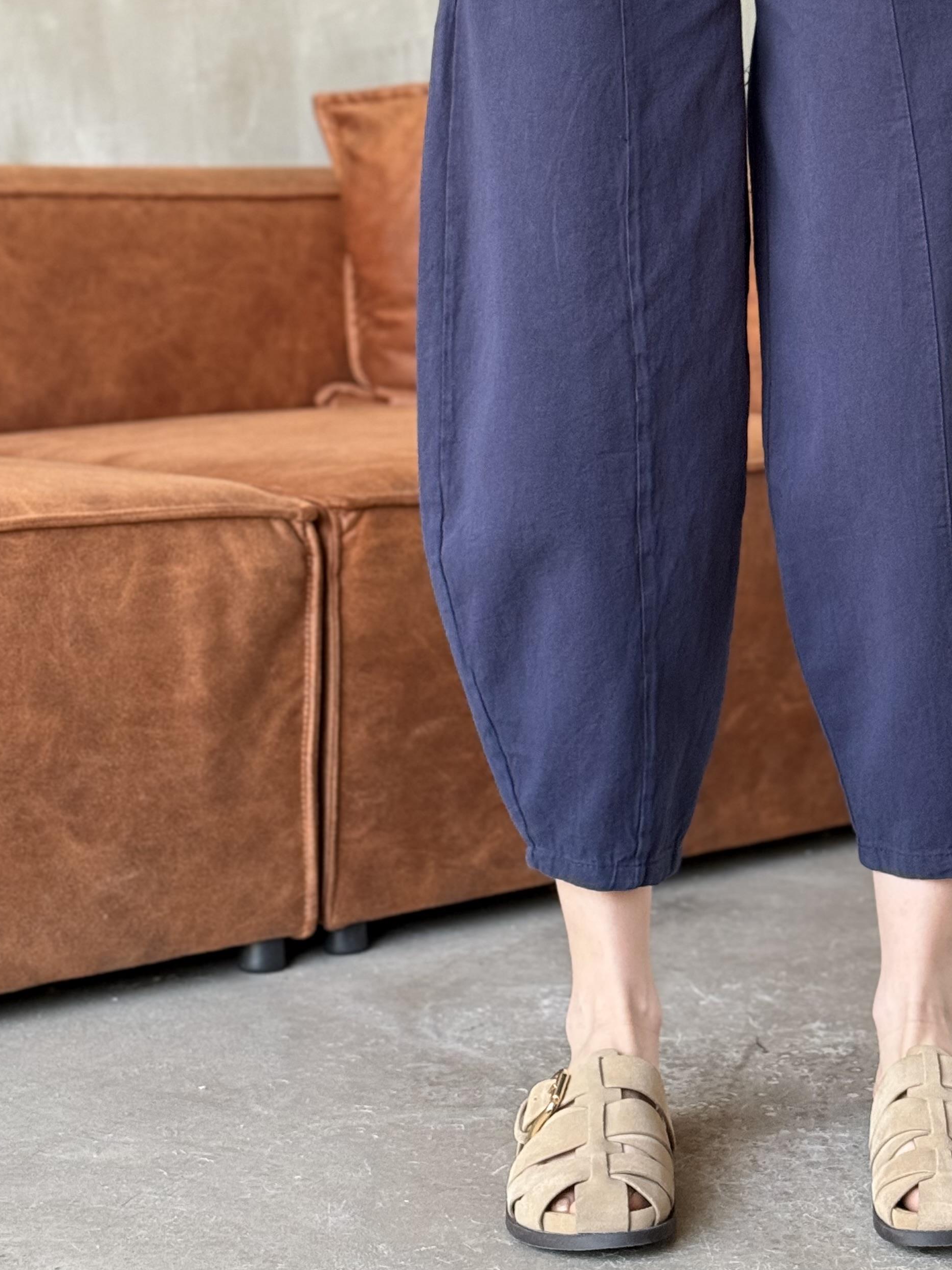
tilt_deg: -2.0
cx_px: 761
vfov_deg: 24.8
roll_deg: +0.3
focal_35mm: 78
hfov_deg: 18.7
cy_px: 334
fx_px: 2860
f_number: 1.78
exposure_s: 1/47
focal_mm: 6.76
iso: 250
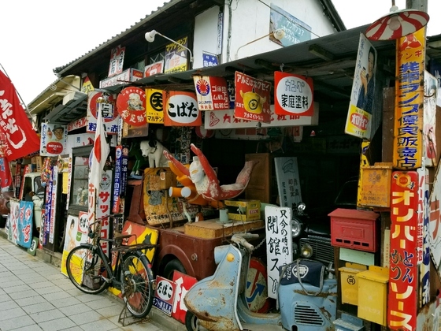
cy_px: 166
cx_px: 220
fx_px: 331
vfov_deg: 53.1
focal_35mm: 26
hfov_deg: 67.3
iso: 50
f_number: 1.7
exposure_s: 1/499
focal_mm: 4.3
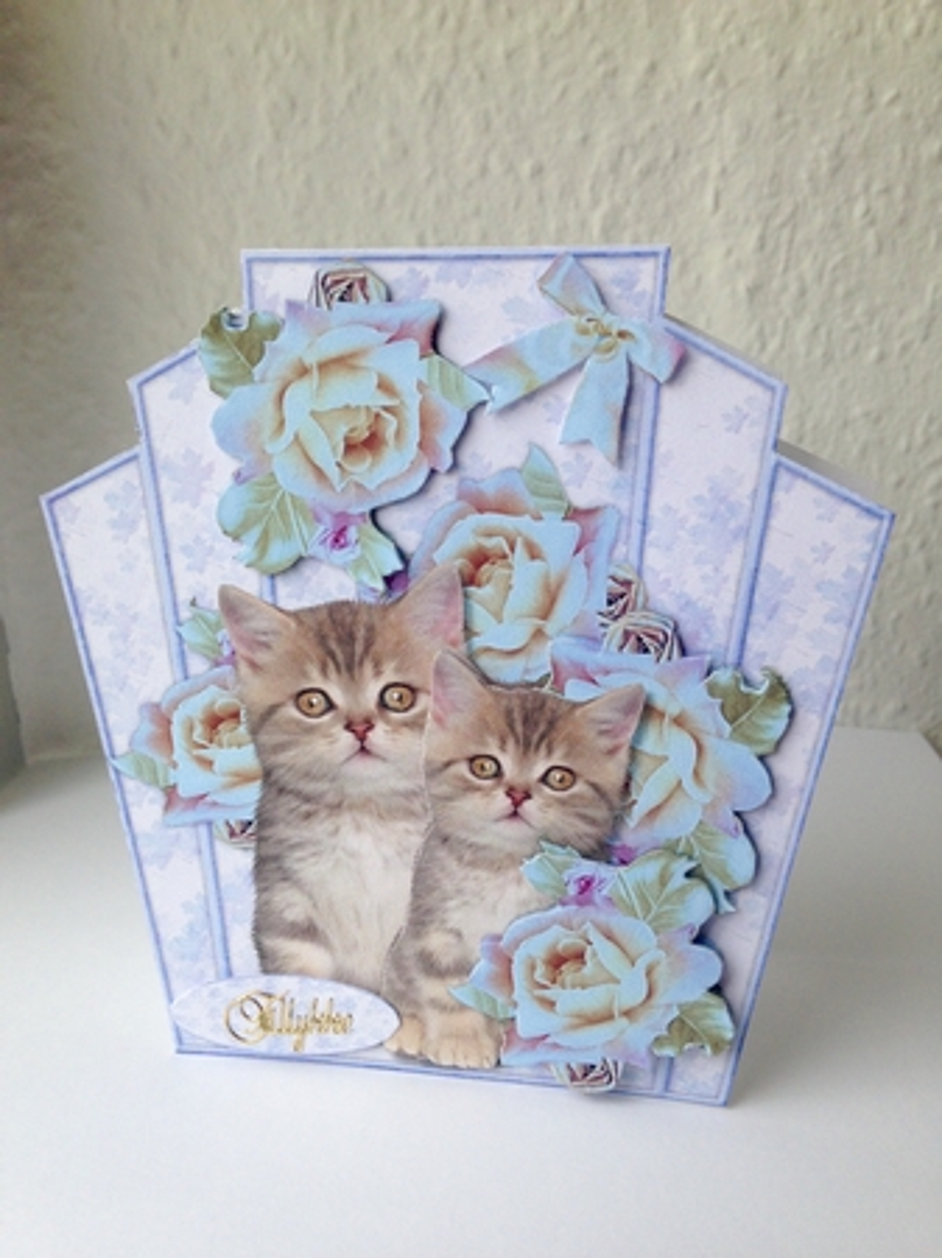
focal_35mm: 33
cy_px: 629
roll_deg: +0.2
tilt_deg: -20.9
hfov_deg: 42.9
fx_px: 1199
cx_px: 471
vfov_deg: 55.4
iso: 50
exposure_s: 1/299
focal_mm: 4.12
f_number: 2.4
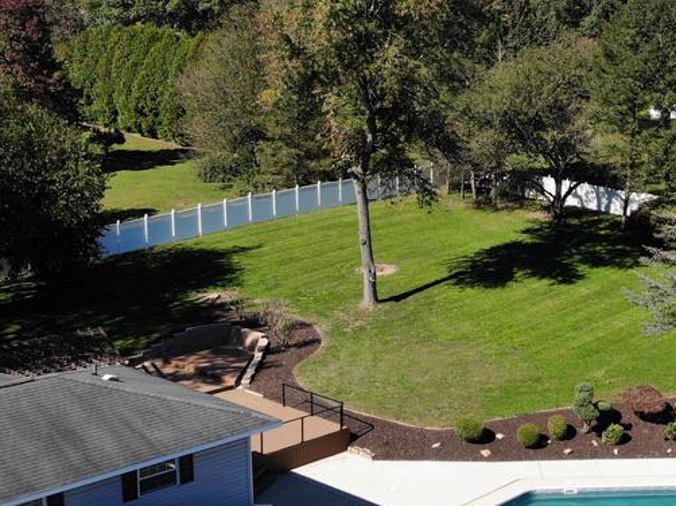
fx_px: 956
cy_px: 256
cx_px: 568
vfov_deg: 29.7
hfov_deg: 37.1
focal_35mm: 49
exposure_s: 1/709
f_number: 2.8
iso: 100
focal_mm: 4.5
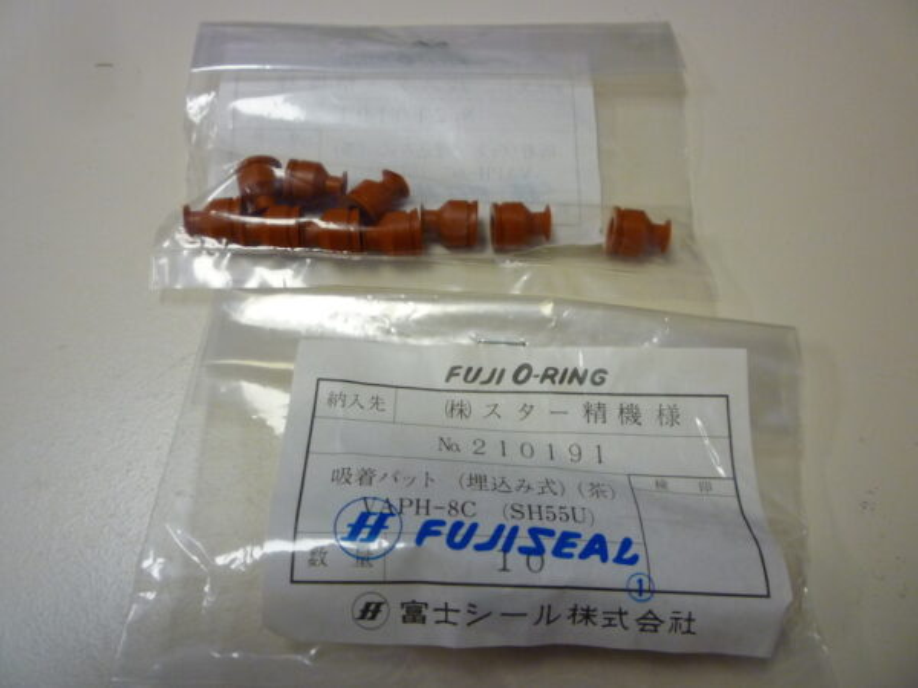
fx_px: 769
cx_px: 459
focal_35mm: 29
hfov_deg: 61.7
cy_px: 344
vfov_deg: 48.2
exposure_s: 1/30
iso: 250
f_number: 3.3
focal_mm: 5.2
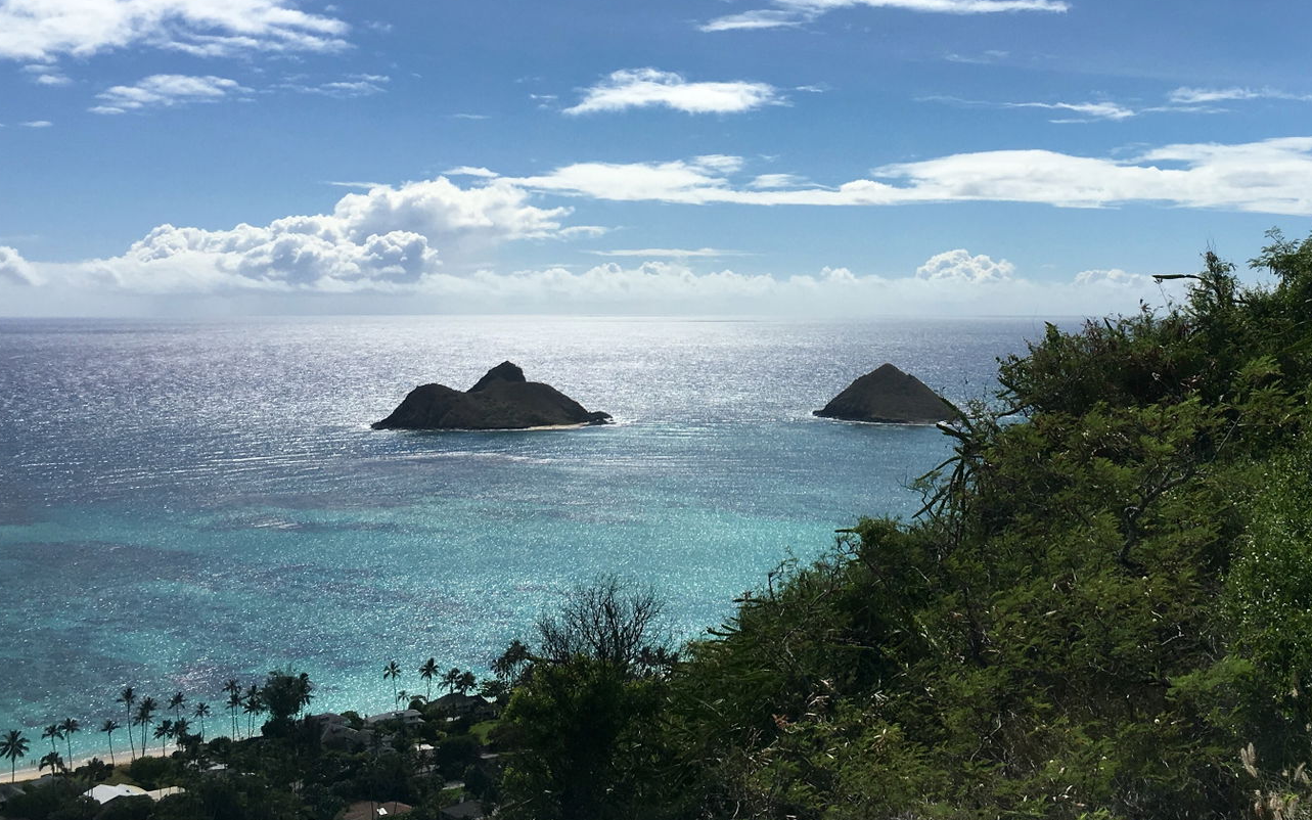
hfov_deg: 42.8
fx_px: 1645
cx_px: 885
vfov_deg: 27.4
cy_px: 156
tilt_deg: +4.6
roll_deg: +0.1
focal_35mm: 46
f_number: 2.2
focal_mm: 4.15
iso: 25
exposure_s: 1/4808
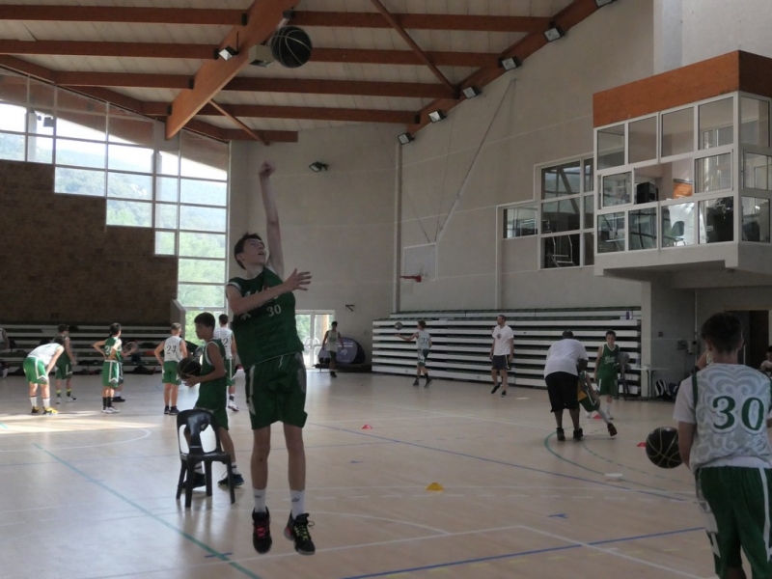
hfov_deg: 44.8
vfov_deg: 34.3
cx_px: 386
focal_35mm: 42
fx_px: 937
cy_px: 290
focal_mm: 14.2
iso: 3200
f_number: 4
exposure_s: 1/2500
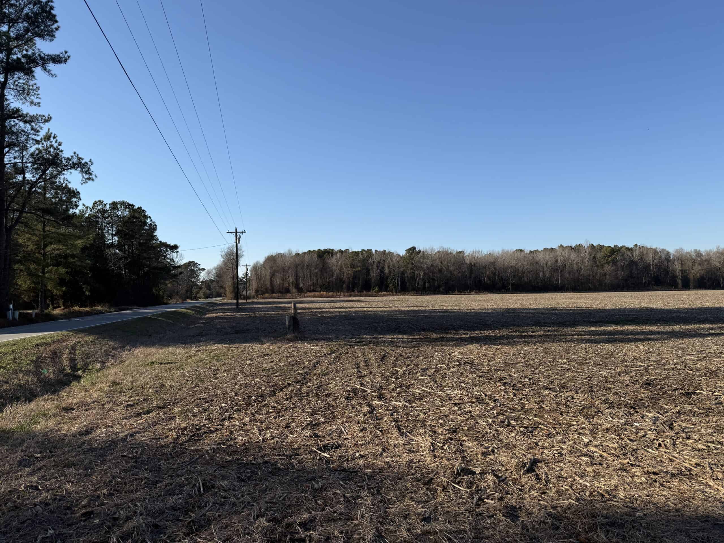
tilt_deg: +0.9
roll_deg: +0.7
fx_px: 502
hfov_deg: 71.6
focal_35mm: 24
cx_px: 362
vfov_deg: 56.8
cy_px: 272
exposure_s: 1/4167
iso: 80
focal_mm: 6.76
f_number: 1.78
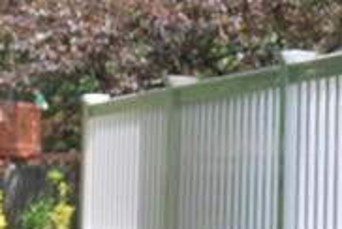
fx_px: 2246
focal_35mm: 236
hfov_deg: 8.7
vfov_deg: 5.8
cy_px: -64
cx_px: 195
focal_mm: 28
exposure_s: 1/200
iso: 100
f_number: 7.1
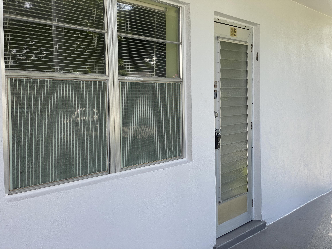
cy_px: 124
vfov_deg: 28.0
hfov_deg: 36.8
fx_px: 499
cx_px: 166
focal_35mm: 52
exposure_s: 1/304
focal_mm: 6
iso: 20
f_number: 2
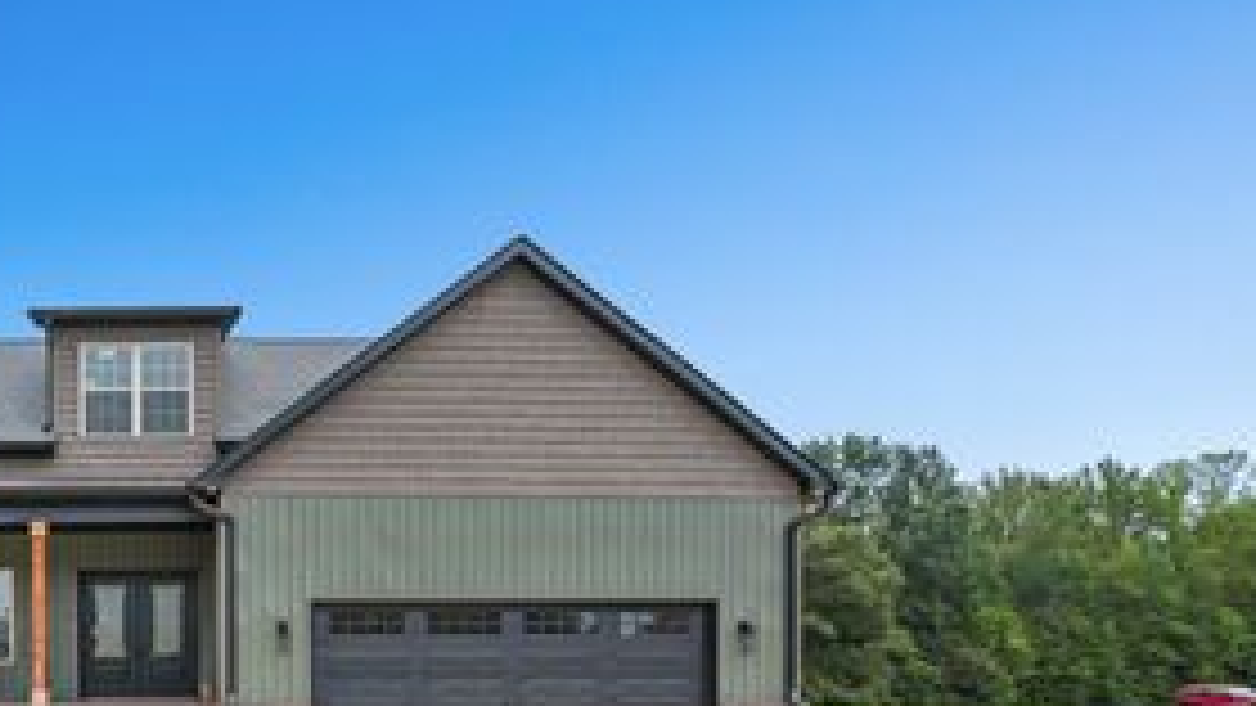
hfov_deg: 57.7
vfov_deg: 35.2
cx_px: 194
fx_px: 999
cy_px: 708
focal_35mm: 30
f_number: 4
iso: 640
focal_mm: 16
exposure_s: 1/2500
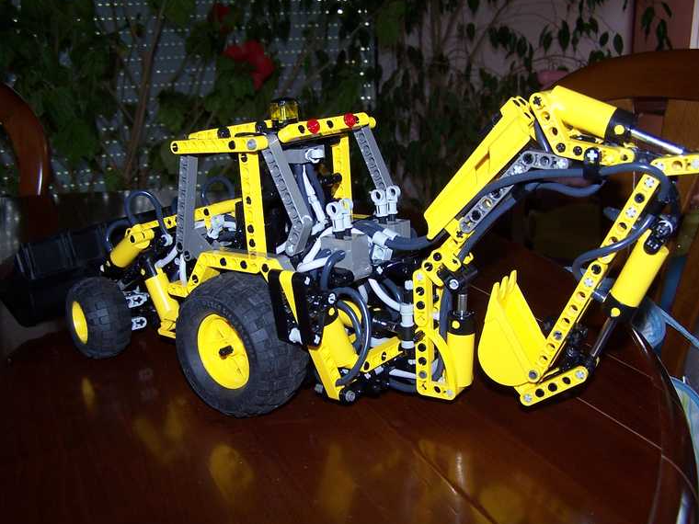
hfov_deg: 46.8
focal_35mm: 40
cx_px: 352
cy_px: 268
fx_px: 808
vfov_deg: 36.0
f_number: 2.8
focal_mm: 6.3
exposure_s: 1/60
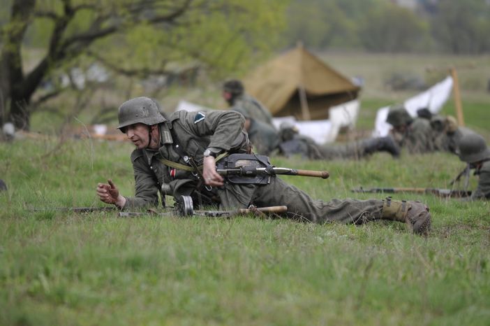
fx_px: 4078
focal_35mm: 300
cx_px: 245
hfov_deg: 6.9
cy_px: 163
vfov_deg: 4.6
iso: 220
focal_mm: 200
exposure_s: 1/320
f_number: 4
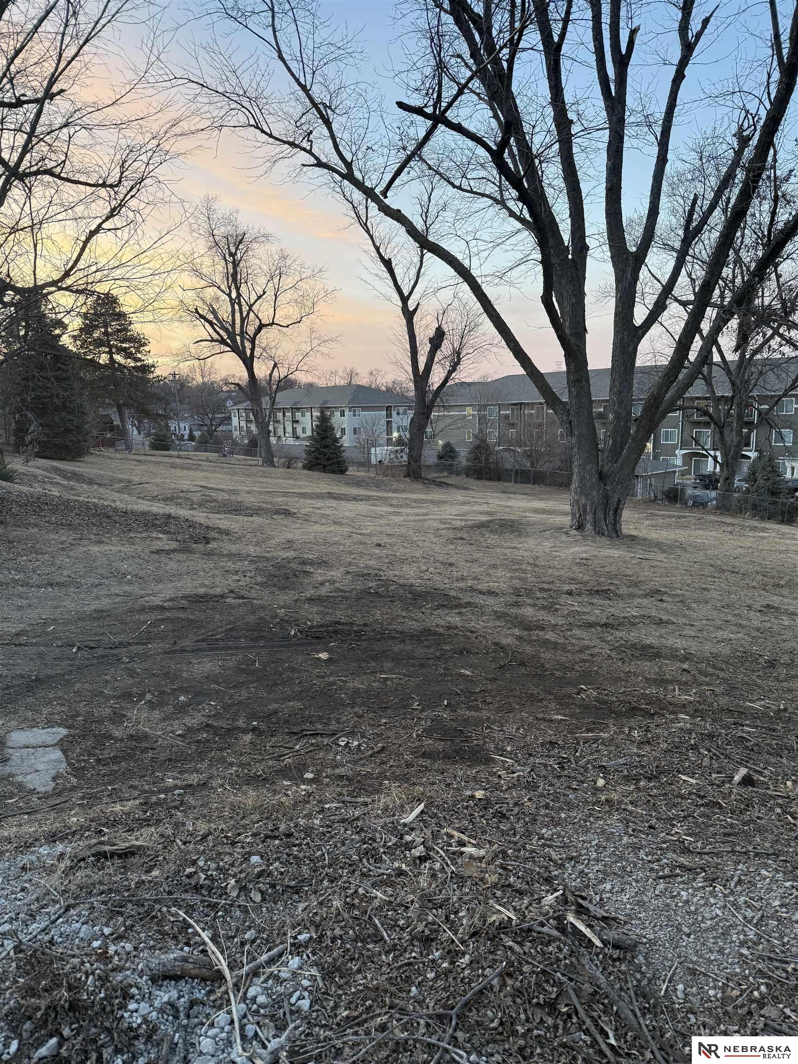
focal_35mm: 24
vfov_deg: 71.6
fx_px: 738
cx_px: 399
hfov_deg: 56.8
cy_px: 532
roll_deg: +1.8
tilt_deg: -10.0
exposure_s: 1/121
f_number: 1.78
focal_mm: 6.76
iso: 160
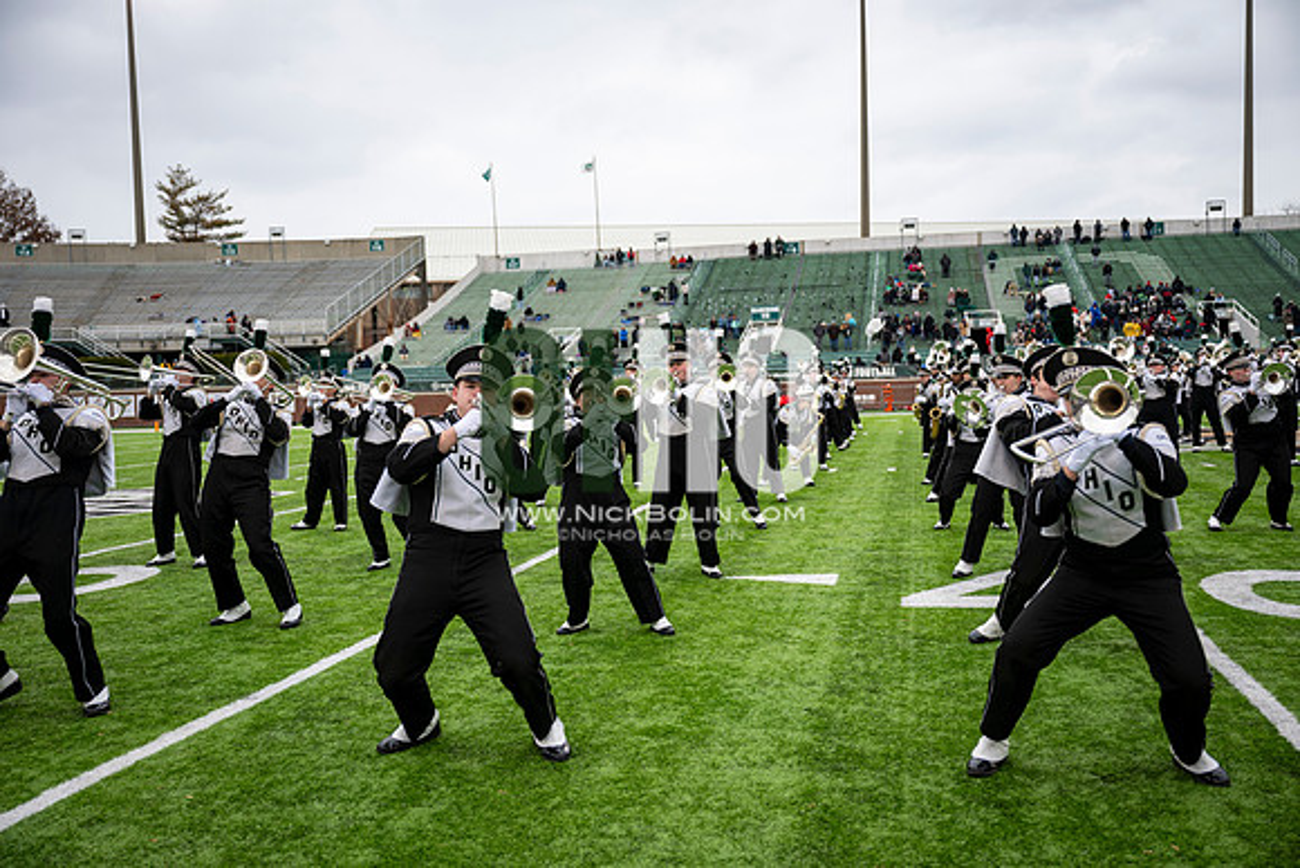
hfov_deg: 58.0
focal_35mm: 32
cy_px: 434
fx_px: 1174
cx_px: 650
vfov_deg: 40.6
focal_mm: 32.5
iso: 100
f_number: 2.8
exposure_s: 1/500
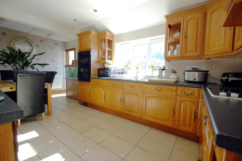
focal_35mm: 15
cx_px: 121
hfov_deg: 100.4
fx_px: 101
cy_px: 80
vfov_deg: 77.2
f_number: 4
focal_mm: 10
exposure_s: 1/60
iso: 400
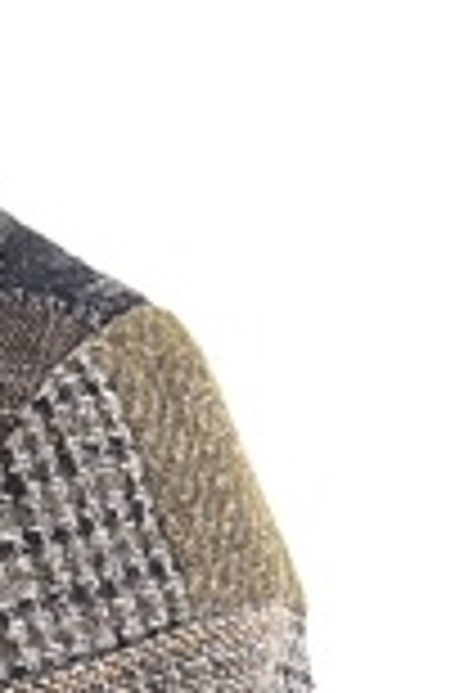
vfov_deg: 14.7
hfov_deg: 10.7
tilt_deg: -87.3
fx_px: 2411
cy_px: 1174
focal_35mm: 125
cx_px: -171
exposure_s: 1/120
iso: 32
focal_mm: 3
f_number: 1.8
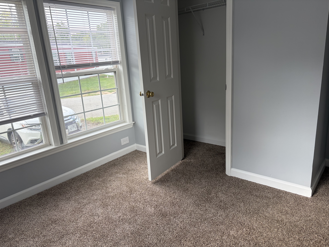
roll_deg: +4.3
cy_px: 124
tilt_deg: -15.1
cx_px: 164
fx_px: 247
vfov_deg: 53.1
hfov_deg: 67.3
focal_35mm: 26
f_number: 1.6
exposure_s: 1/159
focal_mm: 5.96
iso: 50
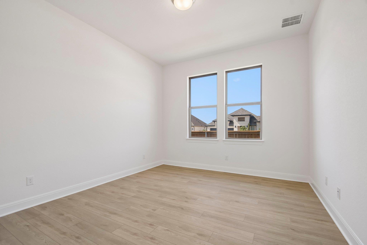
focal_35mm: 15
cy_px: 122
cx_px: 184
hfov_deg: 100.4
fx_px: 153
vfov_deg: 77.3
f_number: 8
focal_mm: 10
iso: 400
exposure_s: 1/50
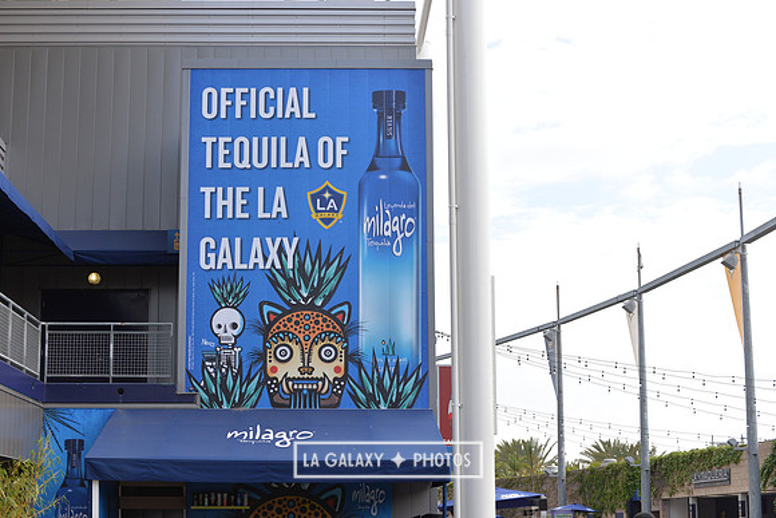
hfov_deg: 28.8
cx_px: 388
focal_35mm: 70
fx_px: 1509
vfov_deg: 19.5
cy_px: 259
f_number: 5
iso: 640
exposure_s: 1/1600
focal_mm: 70
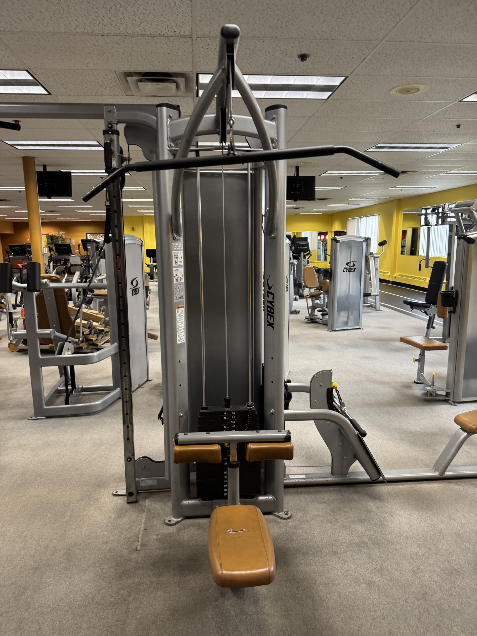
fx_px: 441
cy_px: 318
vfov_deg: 71.6
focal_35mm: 24
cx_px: 238
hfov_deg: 56.8
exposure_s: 1/60
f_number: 1.78
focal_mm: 6.76
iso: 160
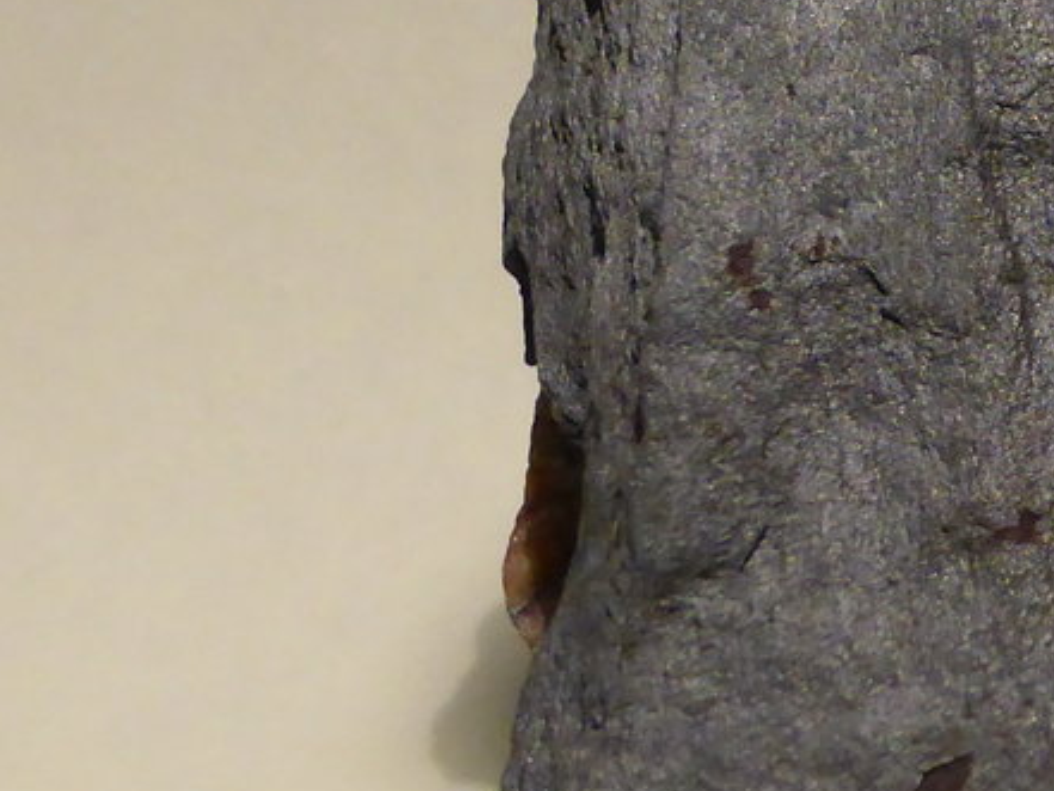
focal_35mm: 167
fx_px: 5086
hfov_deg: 11.5
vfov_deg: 8.9
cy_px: 62
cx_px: 1374
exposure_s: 1/60
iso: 400
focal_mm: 7.9
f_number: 4.1
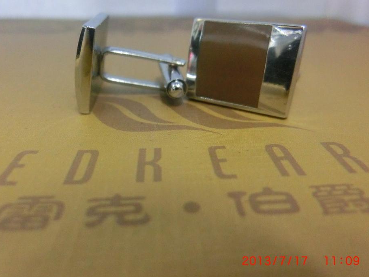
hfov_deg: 65.3
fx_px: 288
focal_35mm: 27
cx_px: 177
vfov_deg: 51.4
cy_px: 136
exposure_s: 1/50
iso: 800
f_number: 3
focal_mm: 4.24
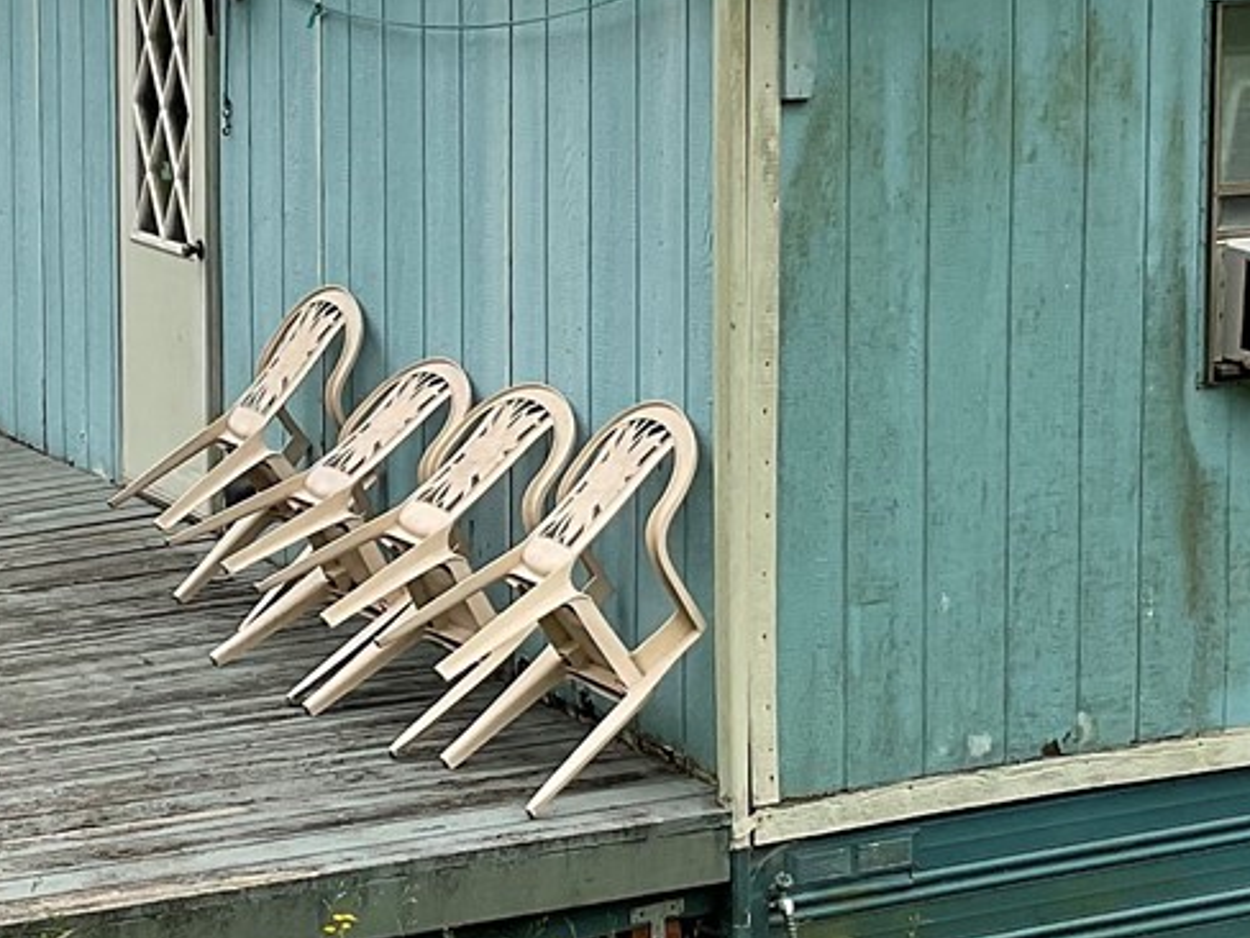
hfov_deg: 20.6
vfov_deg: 15.5
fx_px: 3430
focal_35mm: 95
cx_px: 540
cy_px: 243
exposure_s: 1/1675
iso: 16
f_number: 1.8
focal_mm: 3
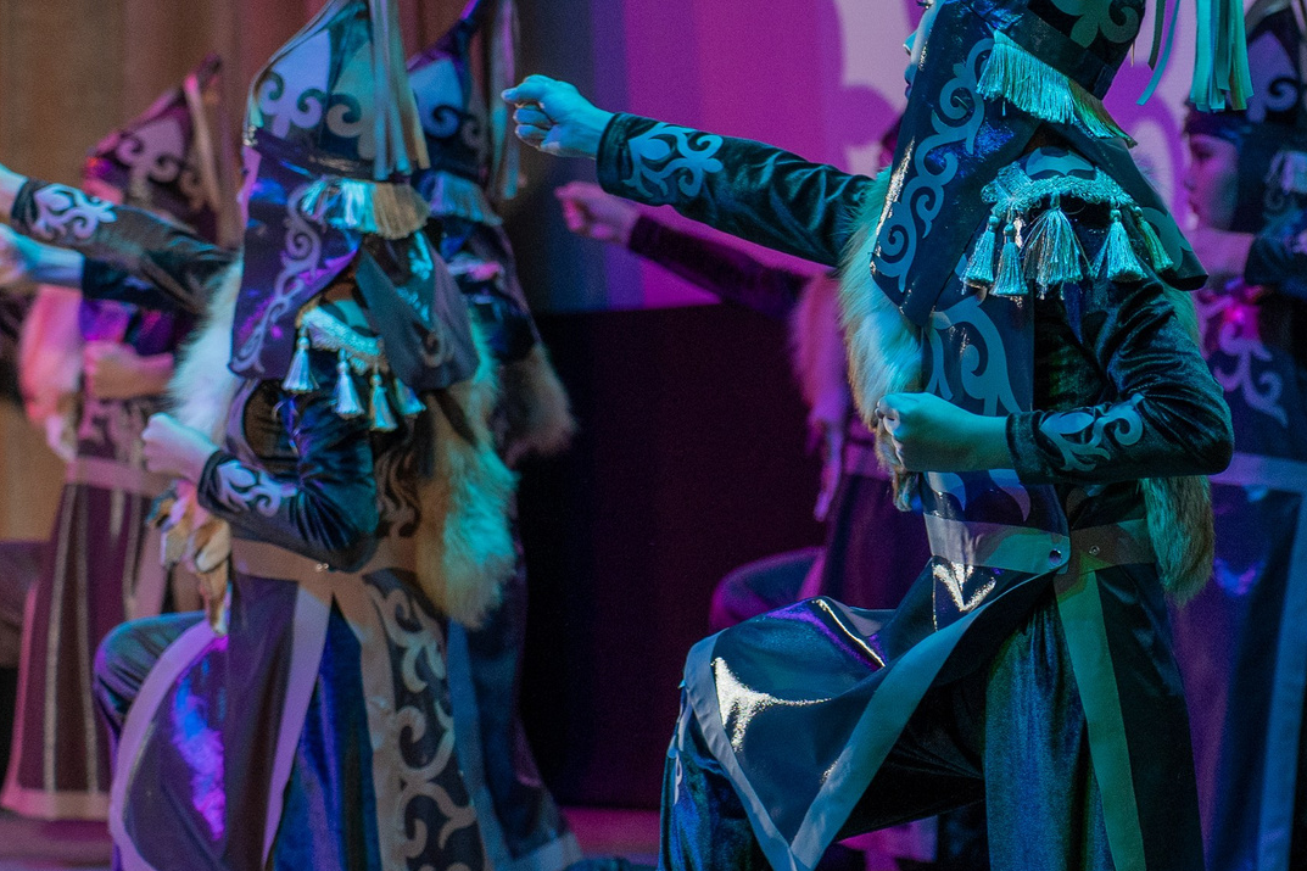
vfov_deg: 7.3
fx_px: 6824
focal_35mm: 188
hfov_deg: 10.9
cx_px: 1105
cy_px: 296
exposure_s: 1/160
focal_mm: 75
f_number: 3.5
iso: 1600
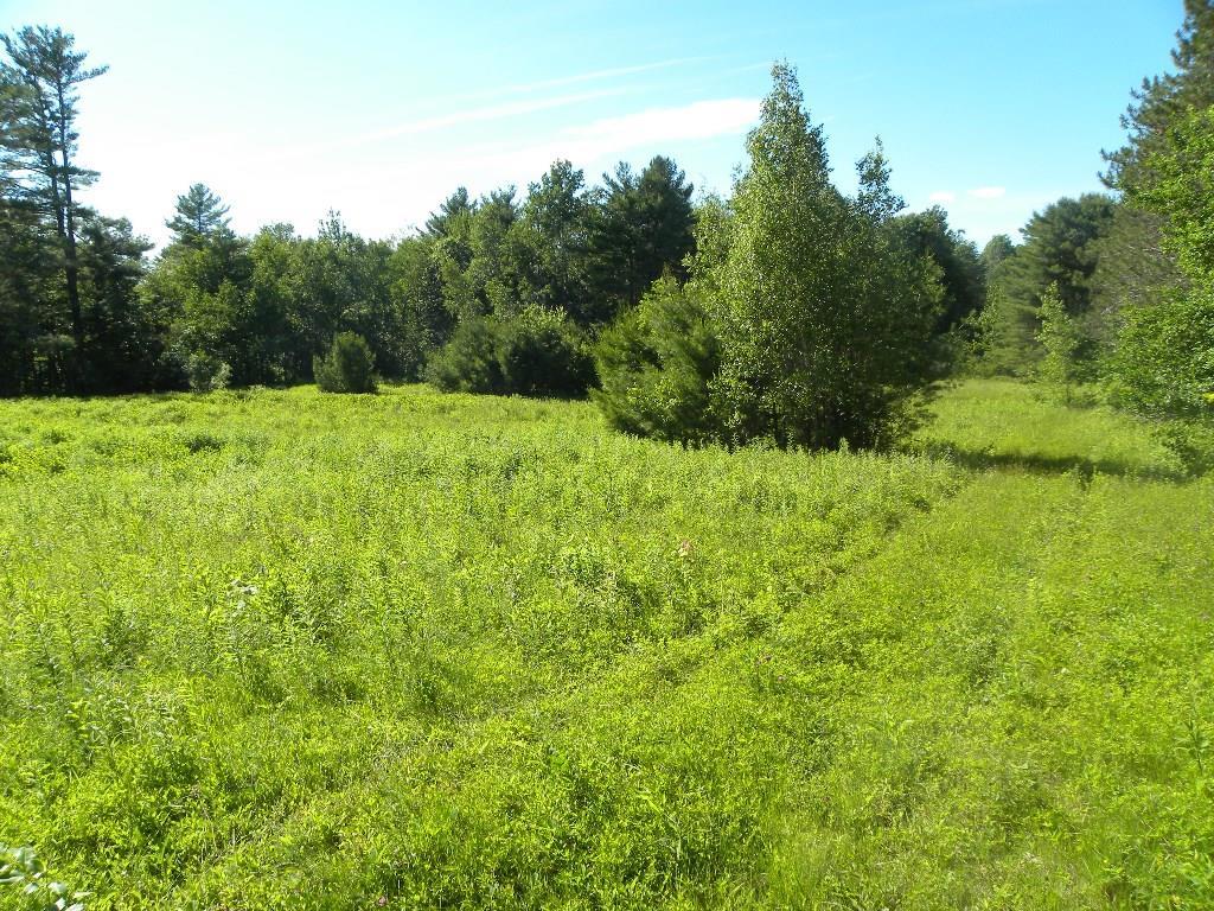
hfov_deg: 67.3
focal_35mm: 26
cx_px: 607
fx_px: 912
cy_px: 456
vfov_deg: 53.1
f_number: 5
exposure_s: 1/190
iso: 64
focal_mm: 4.6
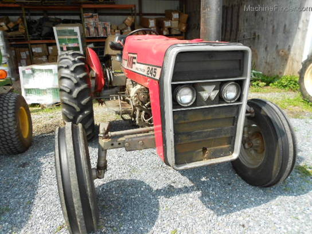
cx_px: 156
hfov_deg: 67.3
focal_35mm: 26
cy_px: 117
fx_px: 234
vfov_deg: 53.1
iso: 80
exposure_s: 1/320
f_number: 3.2
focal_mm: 4.6
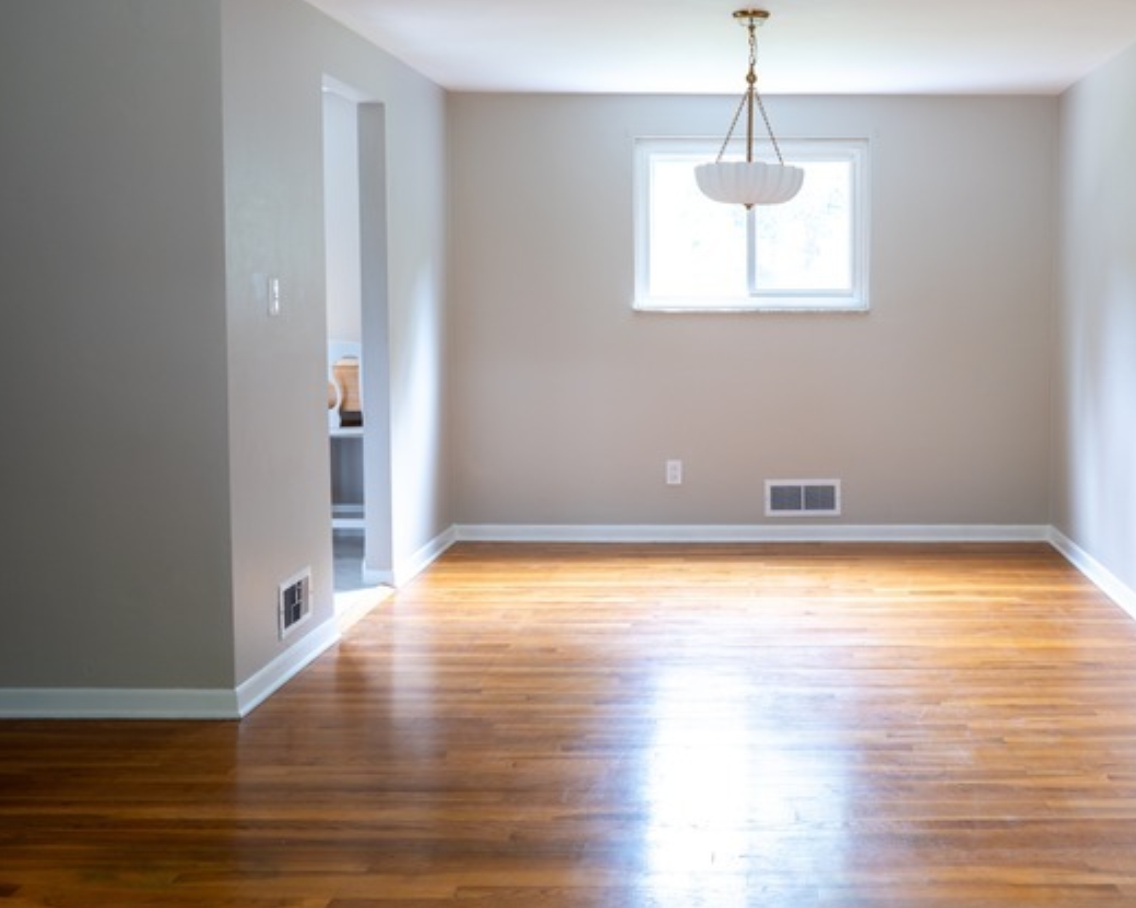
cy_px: 365
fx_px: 1277
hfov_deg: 47.0
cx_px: 777
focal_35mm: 38
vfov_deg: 39.0
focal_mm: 28
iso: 100
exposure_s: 5
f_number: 8
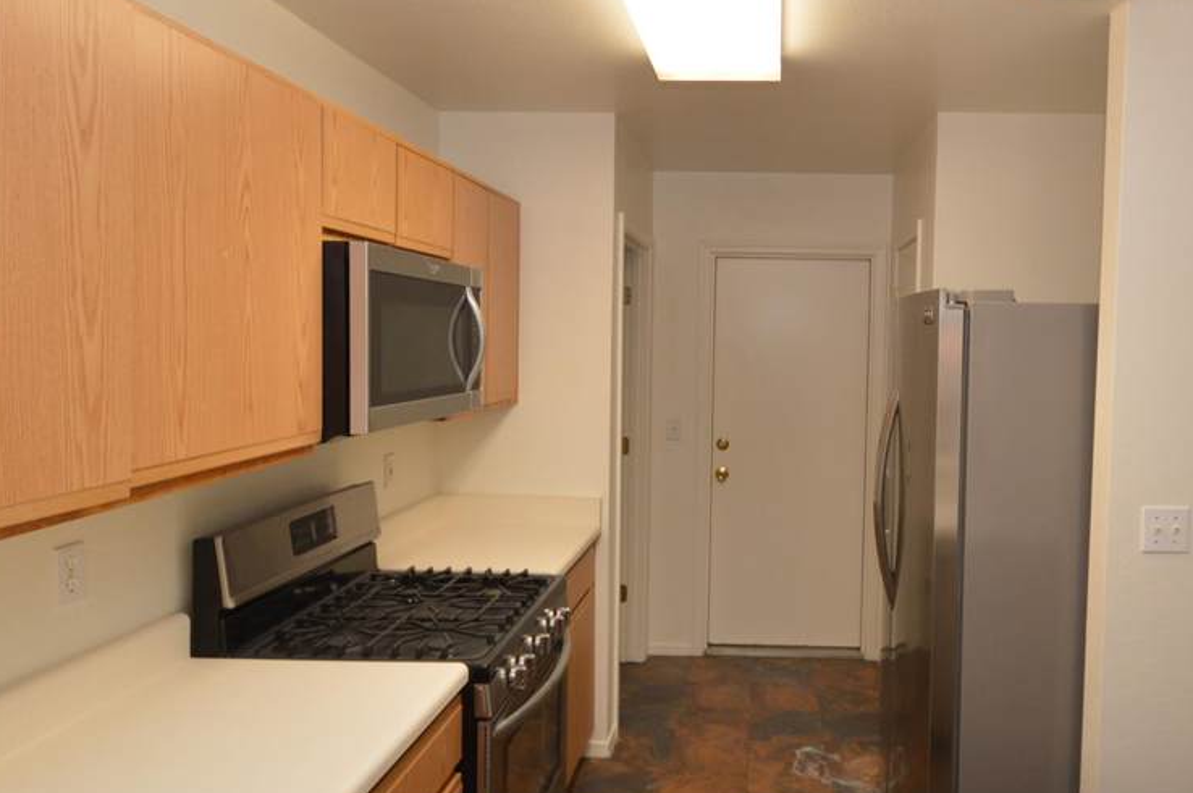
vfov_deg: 49.4
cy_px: 364
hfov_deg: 68.2
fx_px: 861
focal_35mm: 26
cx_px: 757
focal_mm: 10
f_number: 4.5
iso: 400
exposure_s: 1/80
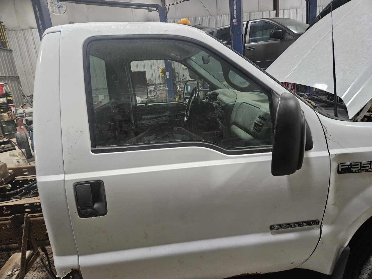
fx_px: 247
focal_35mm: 23
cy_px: 140
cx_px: 186
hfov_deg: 73.9
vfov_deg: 58.9
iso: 800
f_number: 1.8
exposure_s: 1/120
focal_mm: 5.4
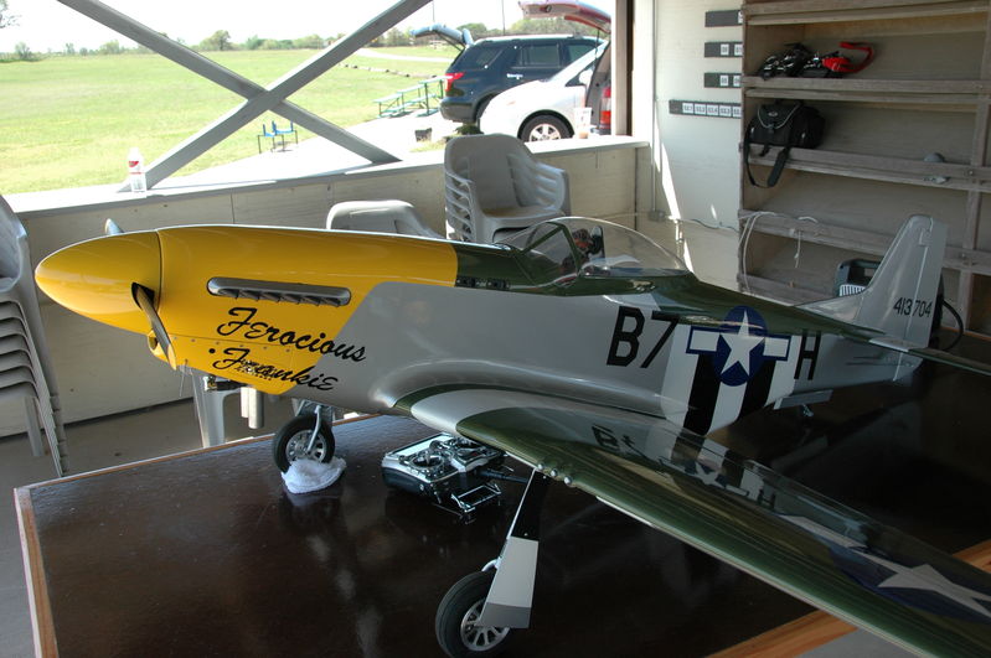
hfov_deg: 57.3
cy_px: 329
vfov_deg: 39.9
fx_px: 907
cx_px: 496
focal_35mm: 33
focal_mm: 22
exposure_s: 1/160
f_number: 6.3
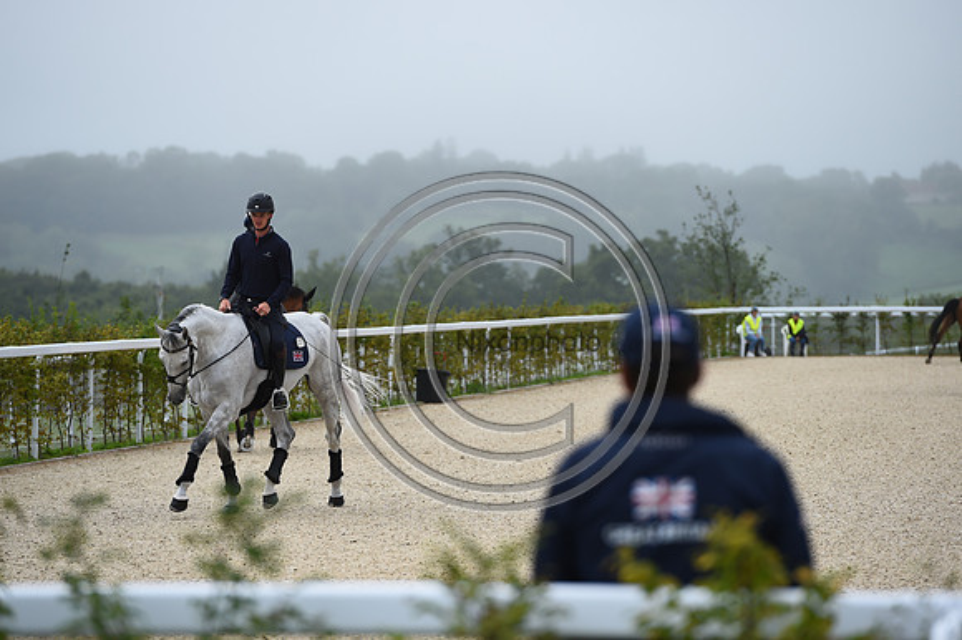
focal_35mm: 200
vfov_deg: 6.9
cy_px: 320
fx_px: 5341
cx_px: 481
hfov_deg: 10.3
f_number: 5
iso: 320
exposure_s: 1/800
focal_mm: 200
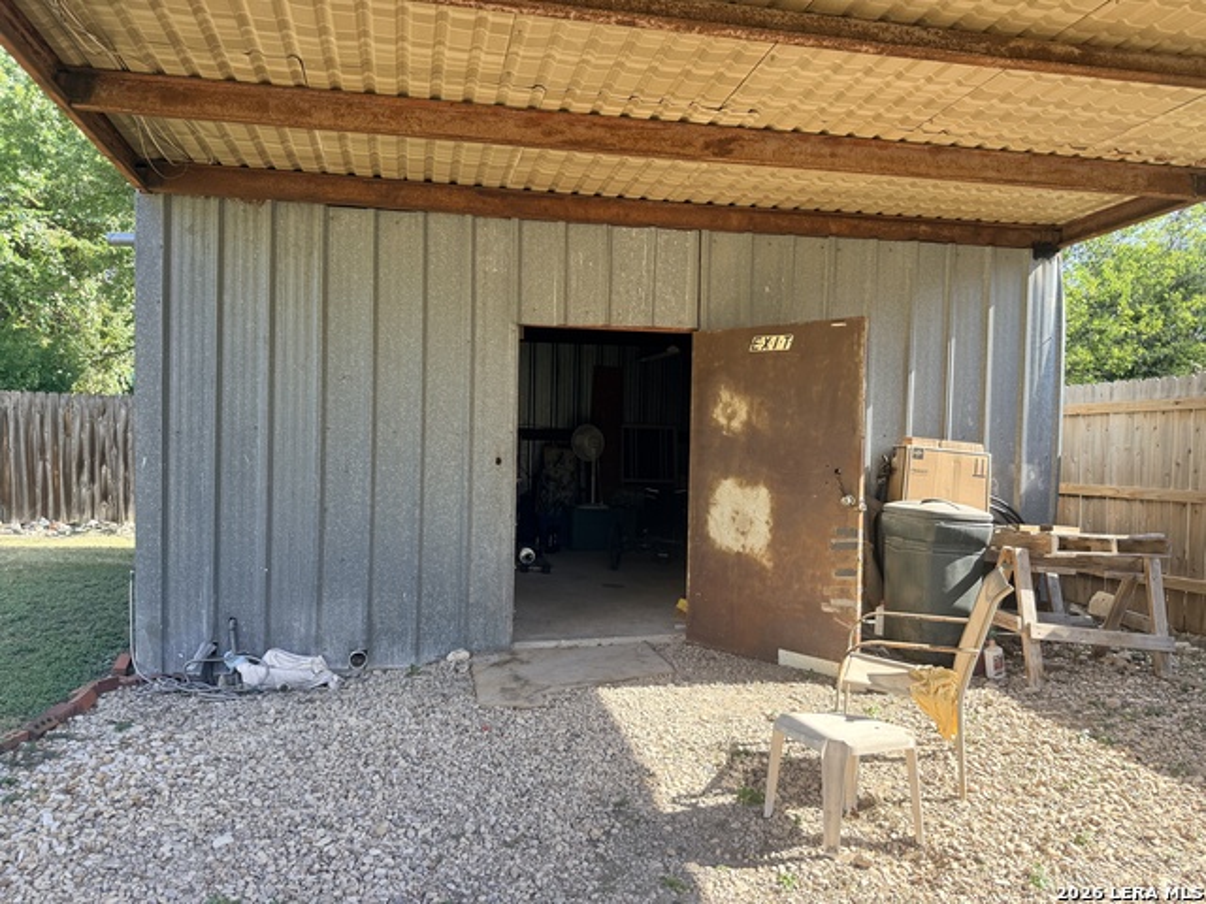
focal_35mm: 24
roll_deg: -2.3
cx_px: 603
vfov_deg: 56.8
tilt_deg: -0.5
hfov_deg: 71.6
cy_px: 452
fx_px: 836
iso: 100
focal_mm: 6.76
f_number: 1.78
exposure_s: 1/622
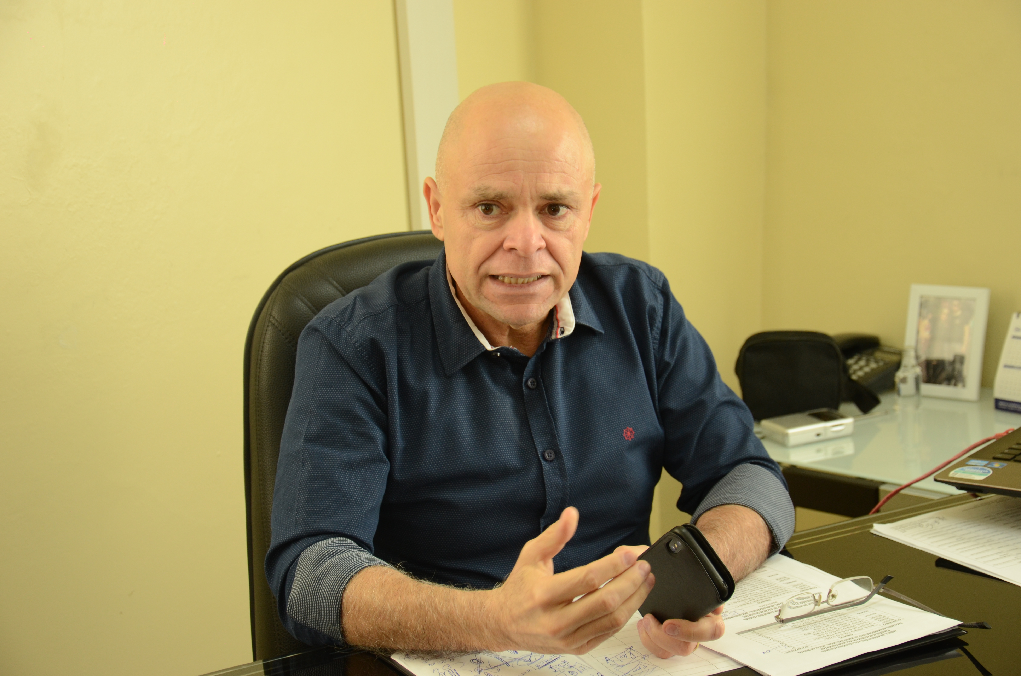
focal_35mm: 72
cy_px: 338
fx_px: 2038
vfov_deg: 18.8
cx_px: 510
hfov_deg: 28.1
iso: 500
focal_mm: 48
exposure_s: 1/80
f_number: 4.8
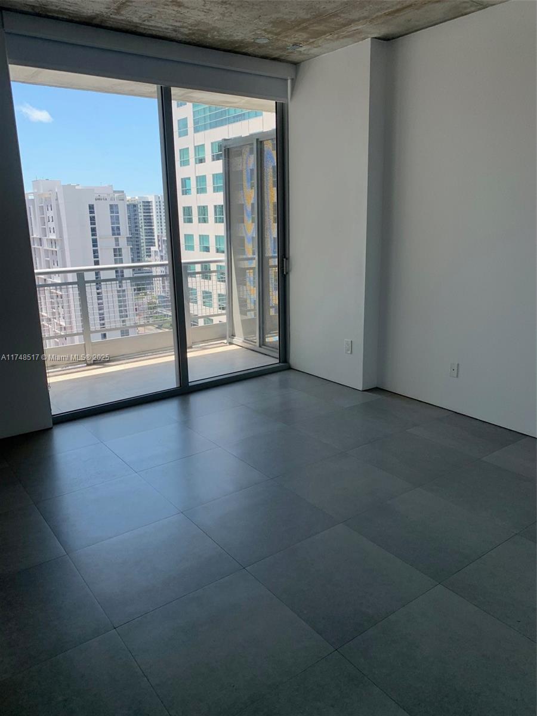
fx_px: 538
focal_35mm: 26
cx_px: 268
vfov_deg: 67.3
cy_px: 358
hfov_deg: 53.1
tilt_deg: -12.8
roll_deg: +1.0
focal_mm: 4.25
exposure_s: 1/314
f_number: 1.8
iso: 25
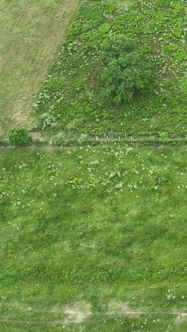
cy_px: -53
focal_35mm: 81
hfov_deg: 13.5
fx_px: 714
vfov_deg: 24.1
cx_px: 325
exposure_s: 1/400
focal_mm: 12.29
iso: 100
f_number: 2.8
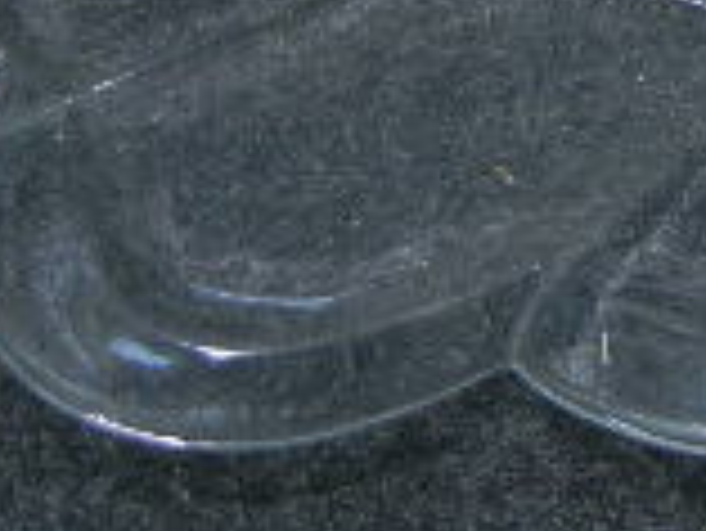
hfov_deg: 14.6
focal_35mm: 122
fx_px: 2490
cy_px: -315
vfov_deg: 11.5
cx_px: 1160
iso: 286
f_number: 3.5
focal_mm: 5.4
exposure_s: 1/30
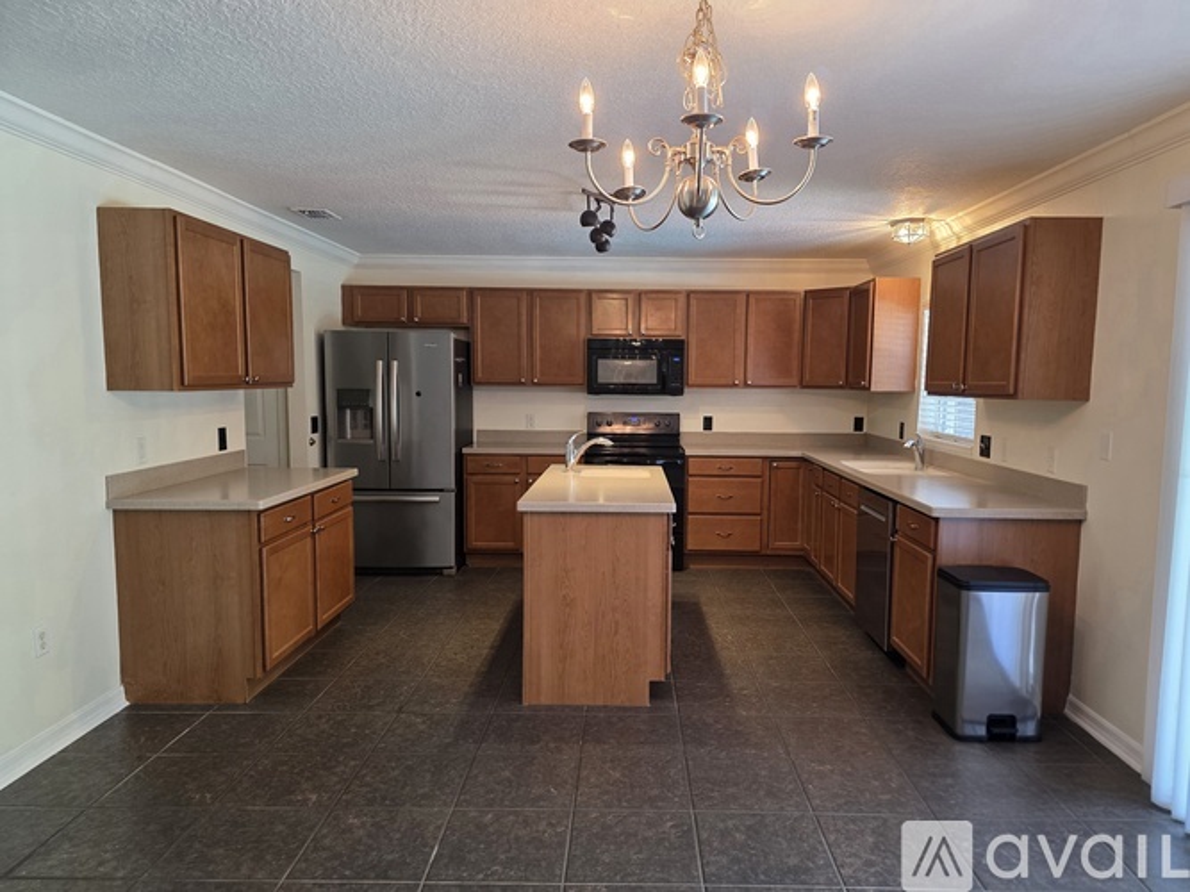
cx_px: 595
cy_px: 446
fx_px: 791
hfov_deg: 73.9
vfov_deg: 58.9
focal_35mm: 23
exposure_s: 1/120
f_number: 1.7
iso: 160
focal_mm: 6.3
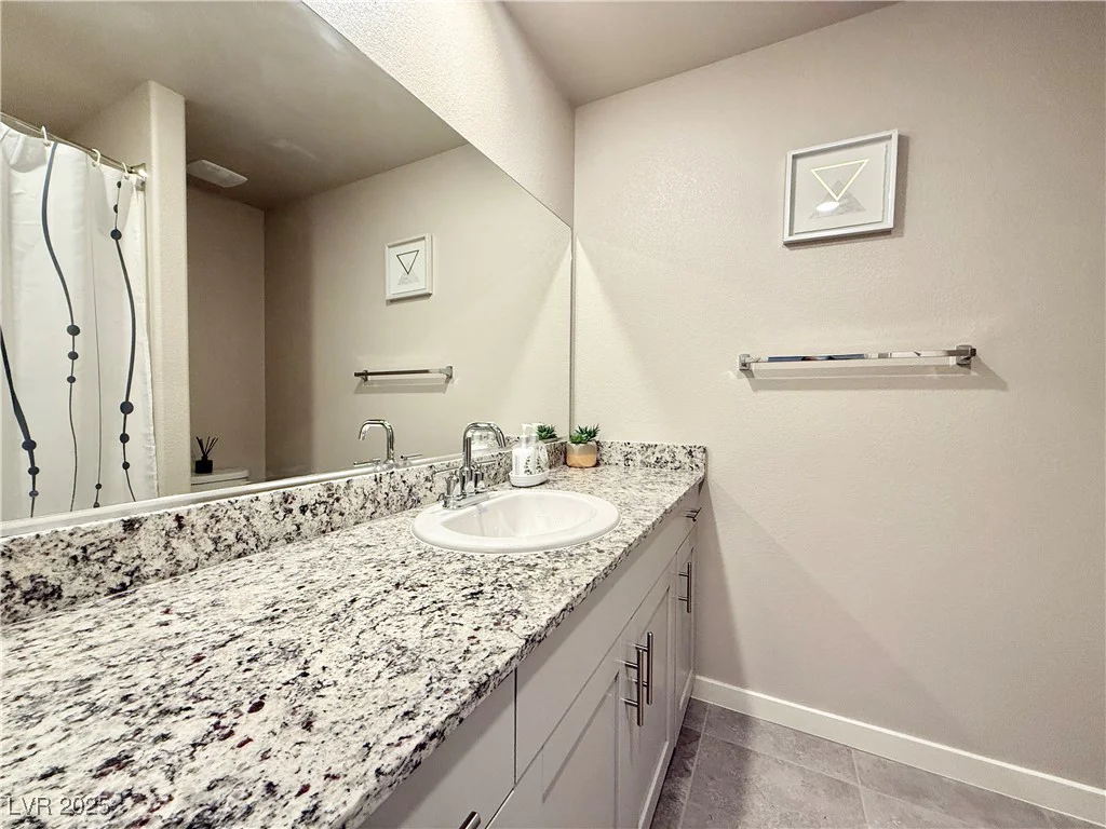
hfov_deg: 102.1
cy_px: 414
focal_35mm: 14
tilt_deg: -1.3
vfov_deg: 85.7
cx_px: 553
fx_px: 447
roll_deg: +0.0
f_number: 2.2
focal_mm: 2.22
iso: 250
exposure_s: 1/120
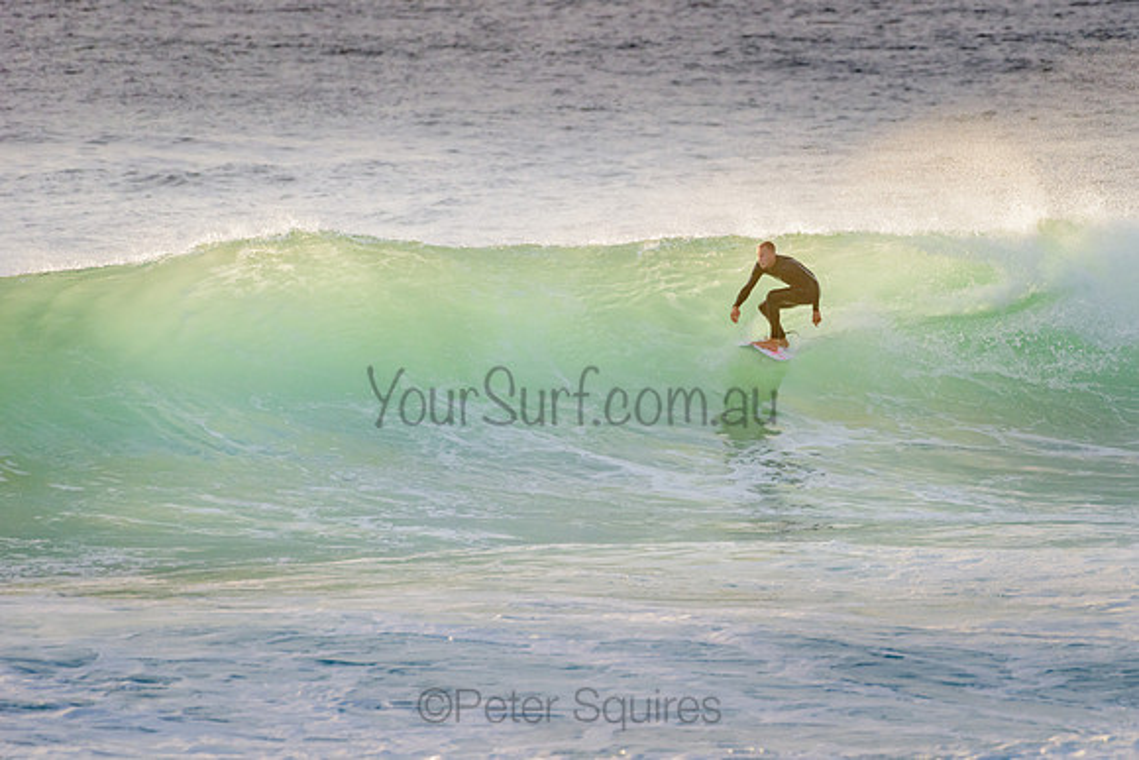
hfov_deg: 3.4
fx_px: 19393
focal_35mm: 613
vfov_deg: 2.2
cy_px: 347
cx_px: 698
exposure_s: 1/2000
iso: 560
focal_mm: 500
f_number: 5.6
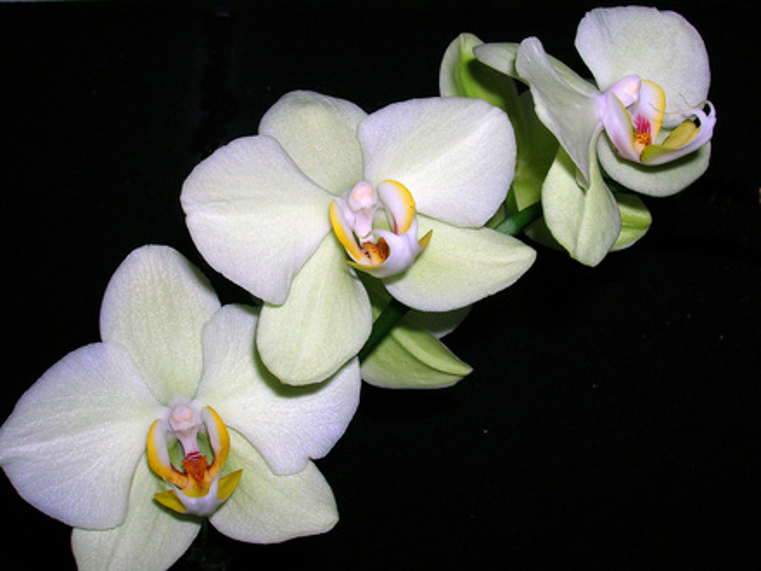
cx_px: 380
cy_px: 286
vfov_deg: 31.5
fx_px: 1011
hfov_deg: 41.2
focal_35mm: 46
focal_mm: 7.7
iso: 50
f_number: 5.4
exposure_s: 1/60.1
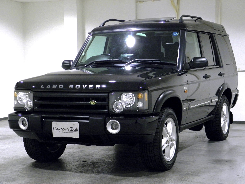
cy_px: 92
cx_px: 122
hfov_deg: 28.6
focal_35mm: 68
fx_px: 481
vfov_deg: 21.6
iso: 250
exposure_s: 1/8
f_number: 4.3
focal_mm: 12.2
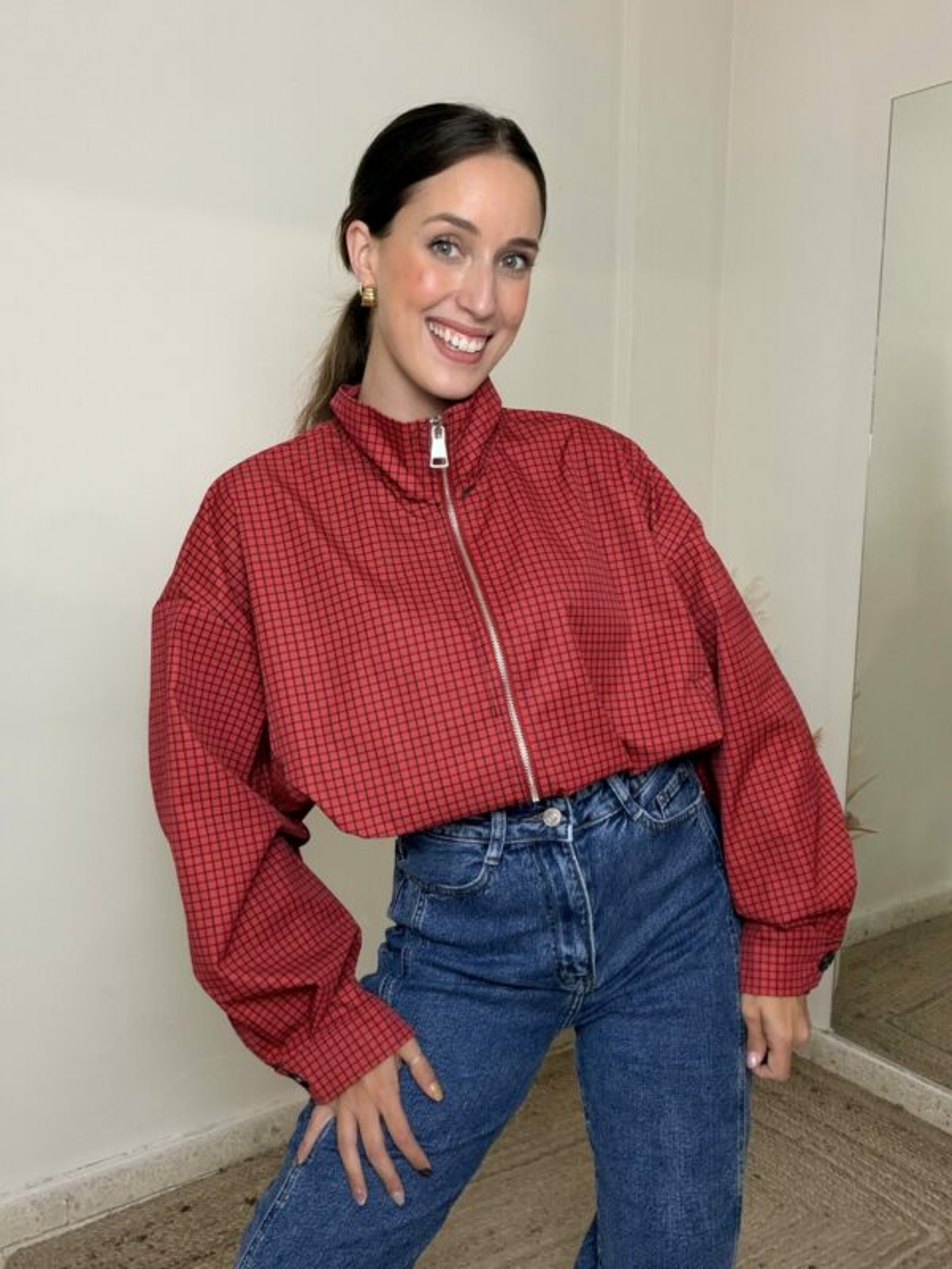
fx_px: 1100
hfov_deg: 46.8
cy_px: 634
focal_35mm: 30
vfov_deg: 60.0
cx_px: 476
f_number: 1.9
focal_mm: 2.71
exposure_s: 1/60
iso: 125
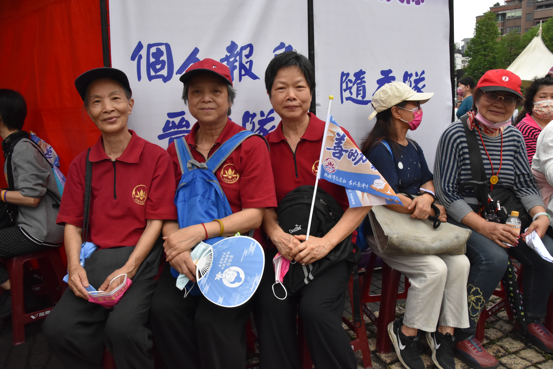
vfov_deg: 47.9
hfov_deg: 67.4
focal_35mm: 27
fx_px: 415
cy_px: 184
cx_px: 276
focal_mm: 18
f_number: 10
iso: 1600
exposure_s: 1/400
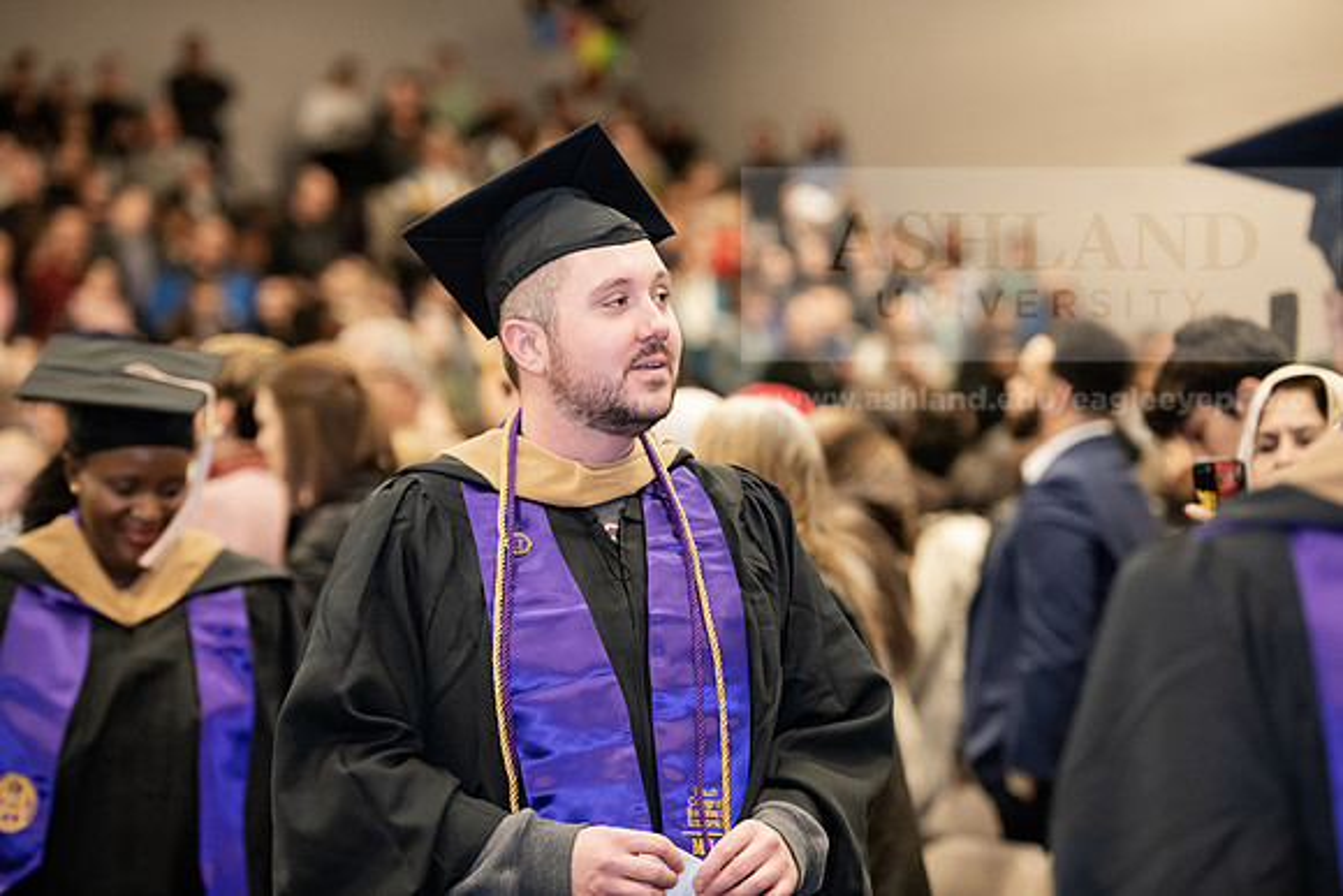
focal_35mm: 116
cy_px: 448
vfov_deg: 11.8
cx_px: 672
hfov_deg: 17.6
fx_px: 4328
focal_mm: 116
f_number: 3.2
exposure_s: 1/200
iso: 2500
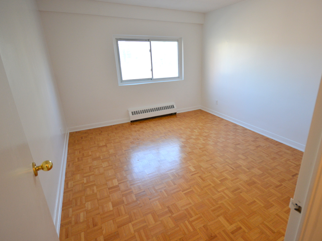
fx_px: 167
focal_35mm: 18
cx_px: 181
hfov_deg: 87.3
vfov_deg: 71.6
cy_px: 114
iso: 400
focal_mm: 10
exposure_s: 1/60
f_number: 4
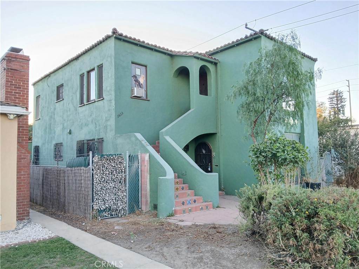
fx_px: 270
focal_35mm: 26
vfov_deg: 53.1
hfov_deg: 67.3
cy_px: 134
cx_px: 180
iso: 125
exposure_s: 1/60
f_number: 1.8
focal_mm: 3.98
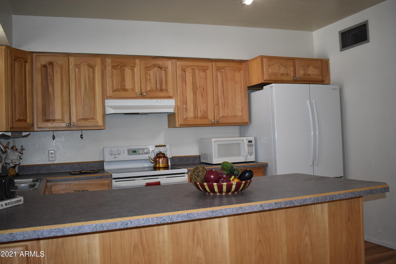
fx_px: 363
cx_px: 198
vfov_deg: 40.0
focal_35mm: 33
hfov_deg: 57.2
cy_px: 132
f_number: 3.8
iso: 800
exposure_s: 1/160
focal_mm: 22
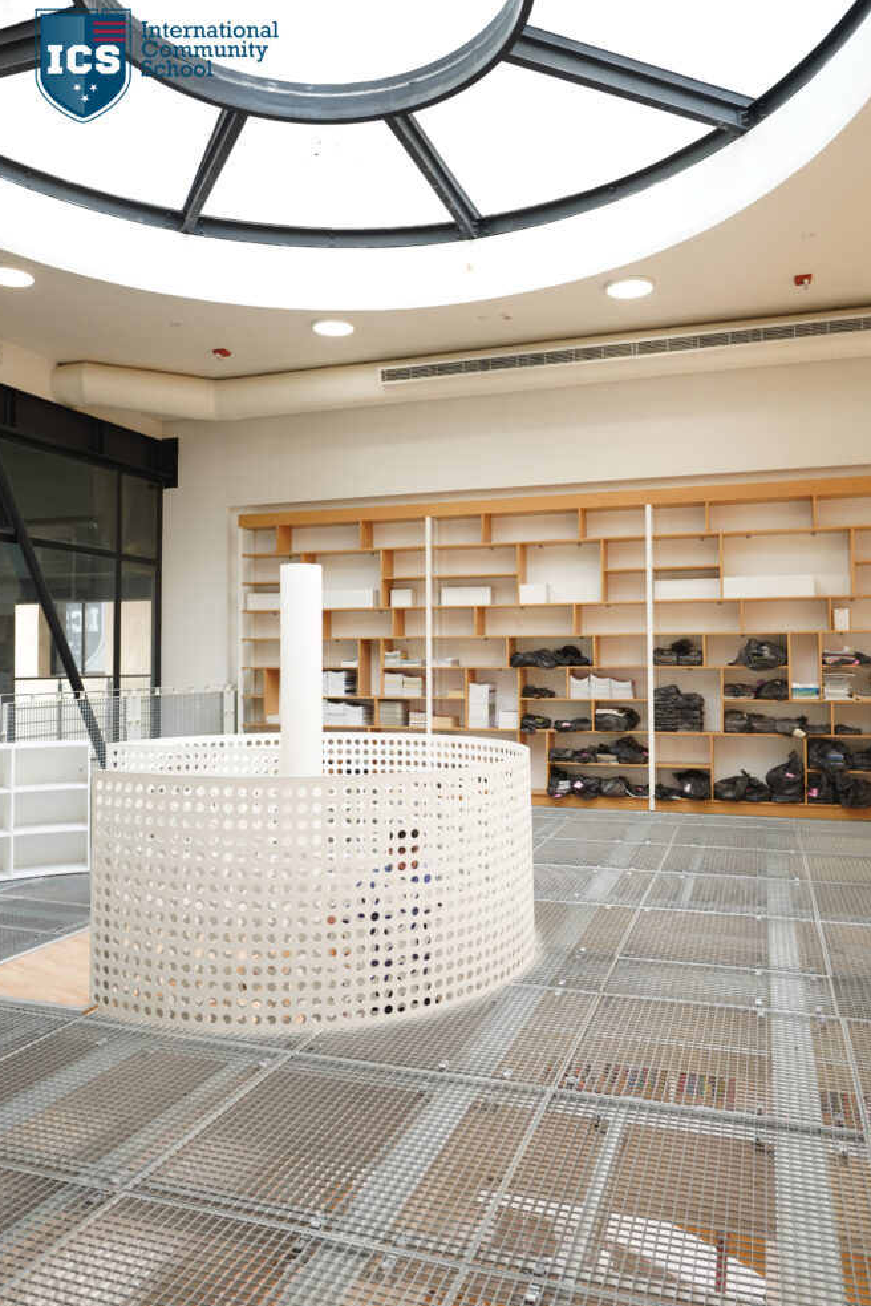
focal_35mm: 25
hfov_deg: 51.3
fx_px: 907
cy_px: 635
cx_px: 435
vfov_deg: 71.5
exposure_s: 1/80
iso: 250
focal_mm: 16.1
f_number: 2.8
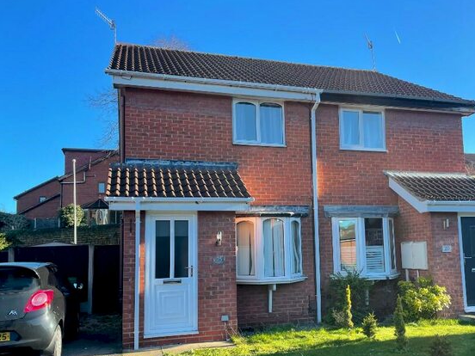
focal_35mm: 33
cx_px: 272
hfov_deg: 55.1
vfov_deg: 42.8
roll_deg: +1.4
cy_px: 209
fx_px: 453
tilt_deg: +5.4
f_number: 1.6
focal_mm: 4.2
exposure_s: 1/947
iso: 32
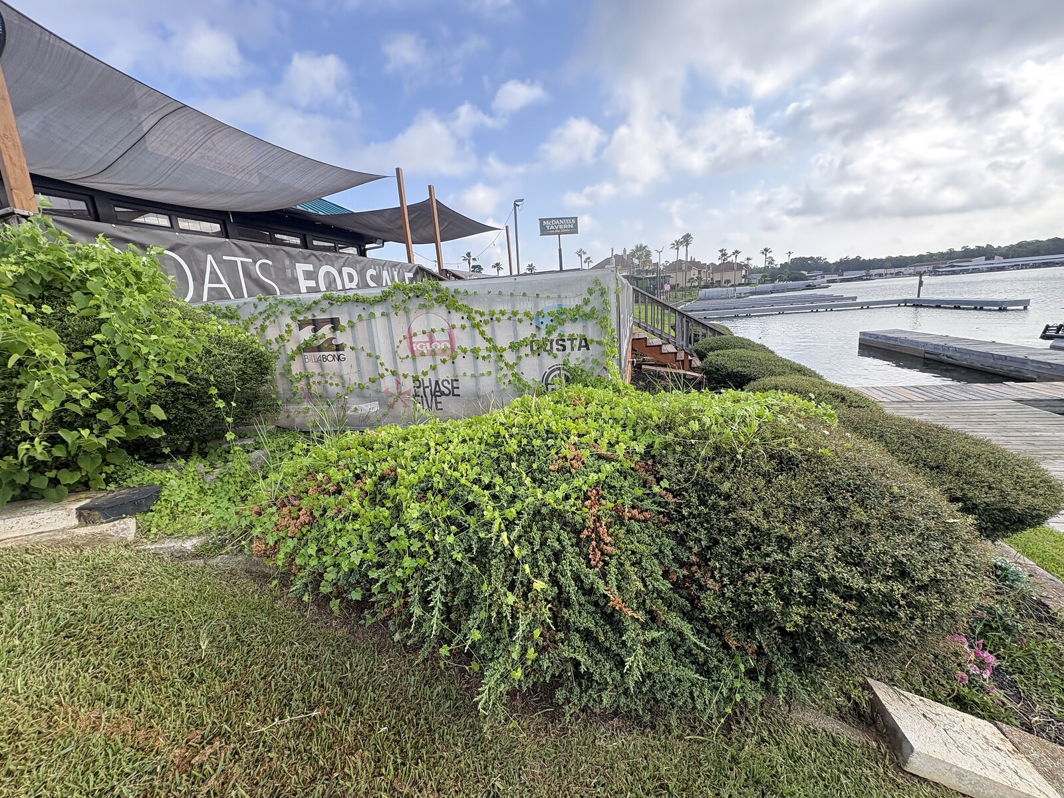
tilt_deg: -11.3
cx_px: 532
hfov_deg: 102.1
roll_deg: +2.5
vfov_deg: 85.7
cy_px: 399
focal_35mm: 14
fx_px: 430
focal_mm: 2.22
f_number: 2.2
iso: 50
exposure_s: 1/591
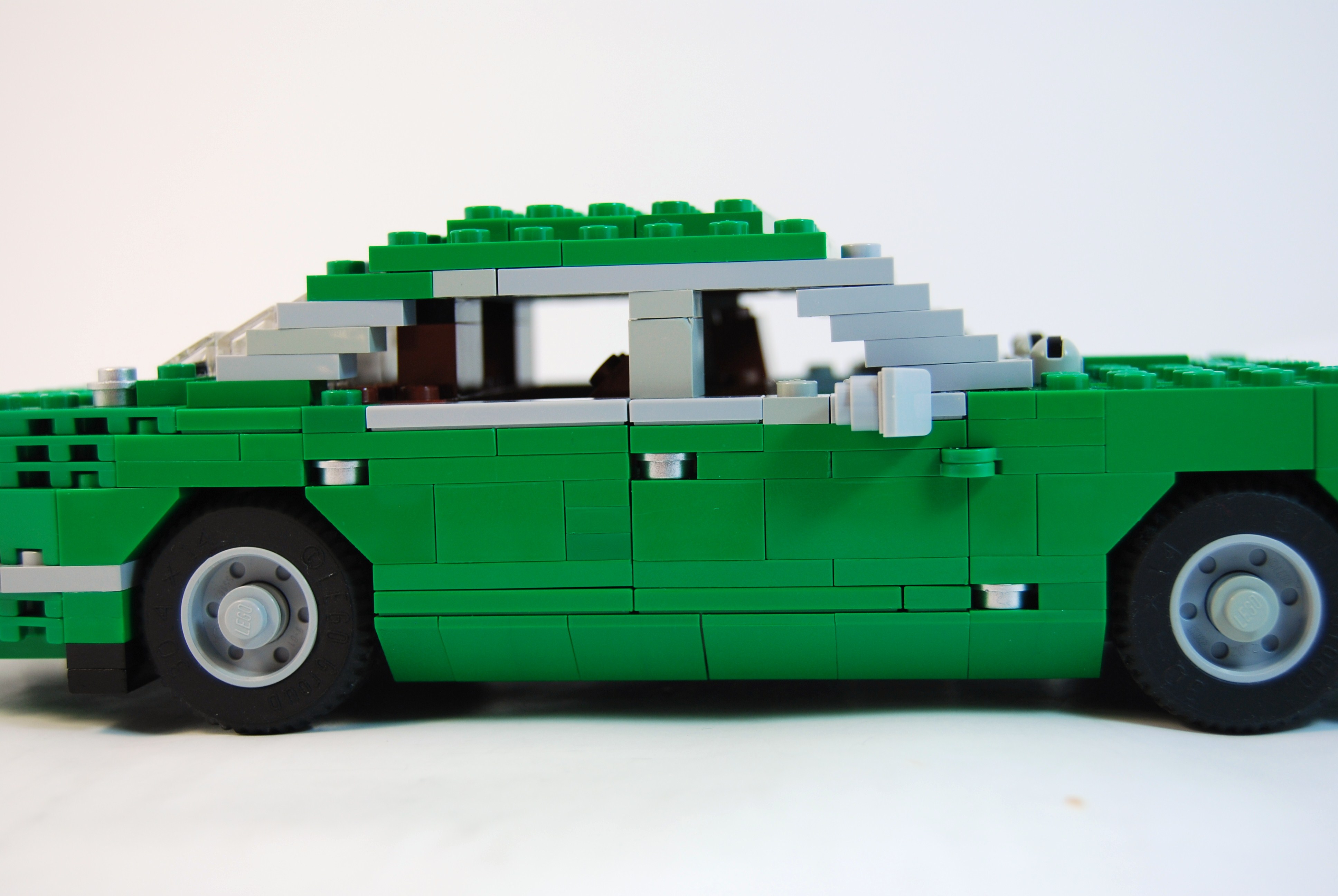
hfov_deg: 37.8
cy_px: 448
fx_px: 1954
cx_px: 669
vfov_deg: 25.8
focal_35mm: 52
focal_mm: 35
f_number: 5
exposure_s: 1/100
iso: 200
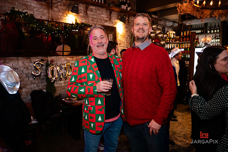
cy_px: 76
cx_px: 114
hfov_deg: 67.9
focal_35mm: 27
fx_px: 169
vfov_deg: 48.4
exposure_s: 1/100
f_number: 2.8
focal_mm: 26.5
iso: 3200
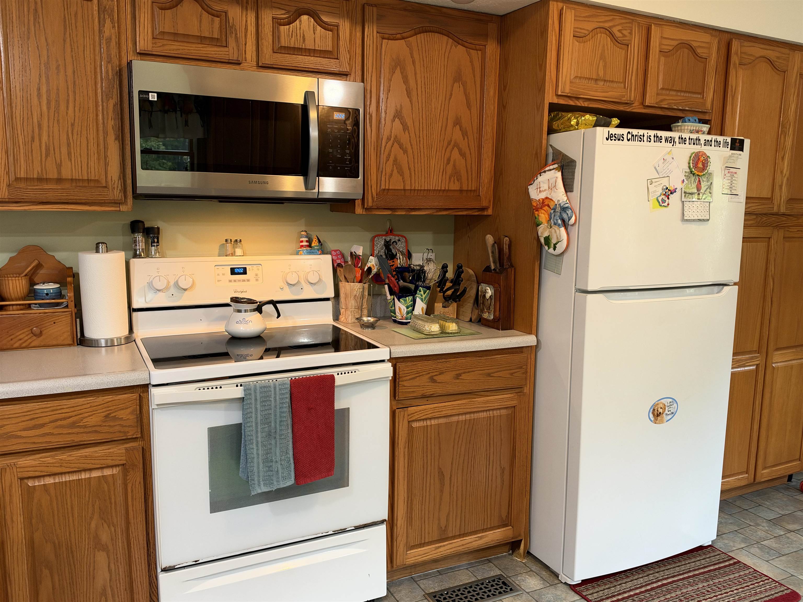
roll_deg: -1.0
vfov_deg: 51.4
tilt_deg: -8.4
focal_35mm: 27
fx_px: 626
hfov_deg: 65.3
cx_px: 402
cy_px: 301
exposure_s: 1/60
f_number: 1.8
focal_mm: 6.93
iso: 320
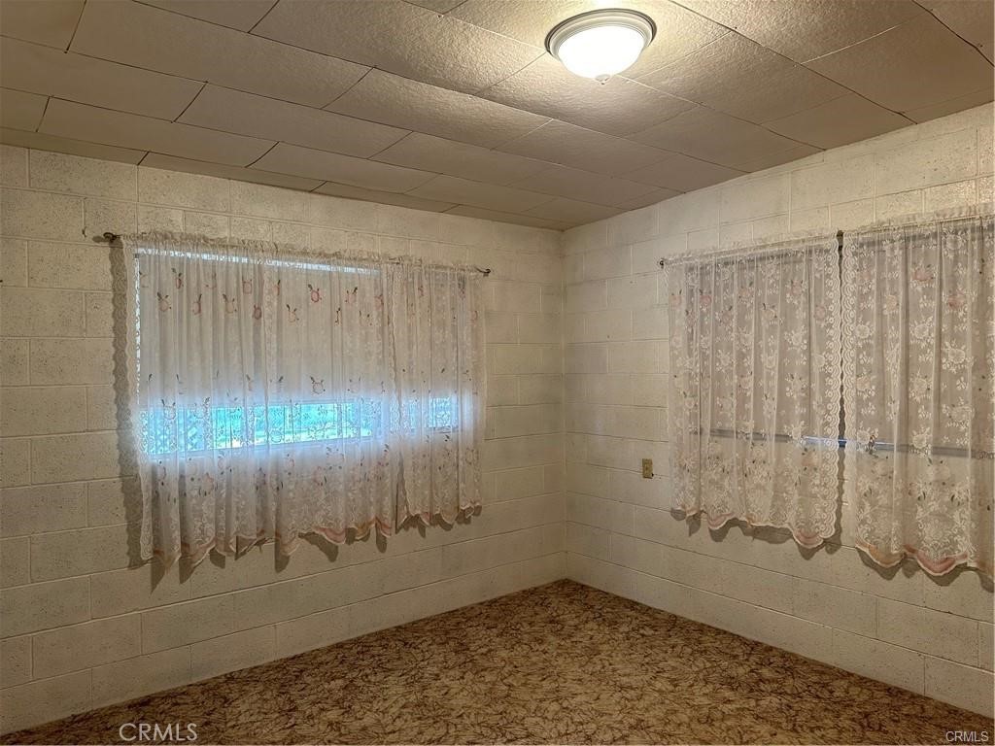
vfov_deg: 56.8
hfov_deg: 71.6
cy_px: 373
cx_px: 498
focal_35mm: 24
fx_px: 690
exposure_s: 1/60
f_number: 1.78
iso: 200
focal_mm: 6.86
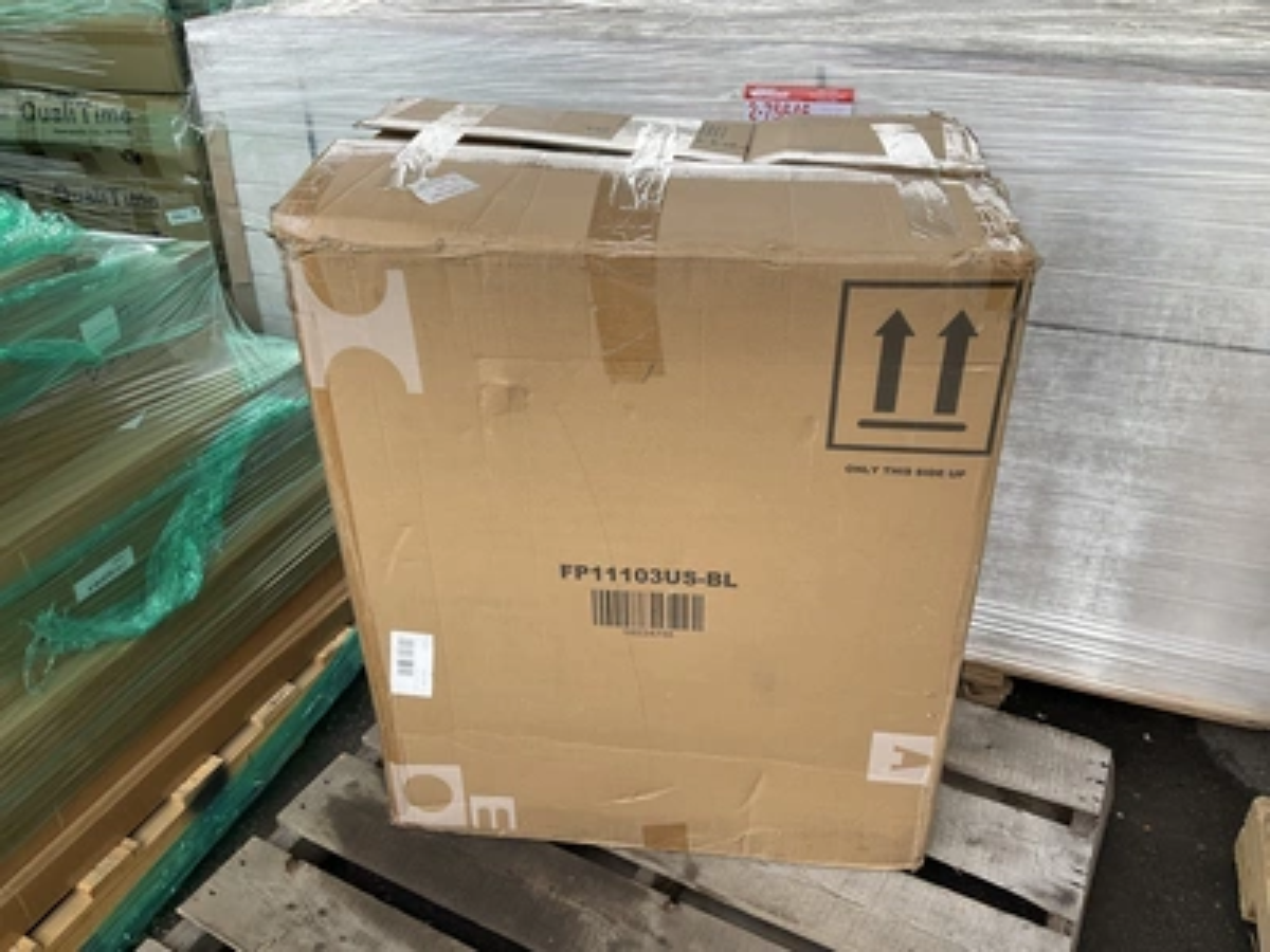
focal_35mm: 29
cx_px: 635
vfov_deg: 48.2
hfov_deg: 61.7
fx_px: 1064
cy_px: 476
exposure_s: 1/302
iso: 25
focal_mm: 3
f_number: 1.8
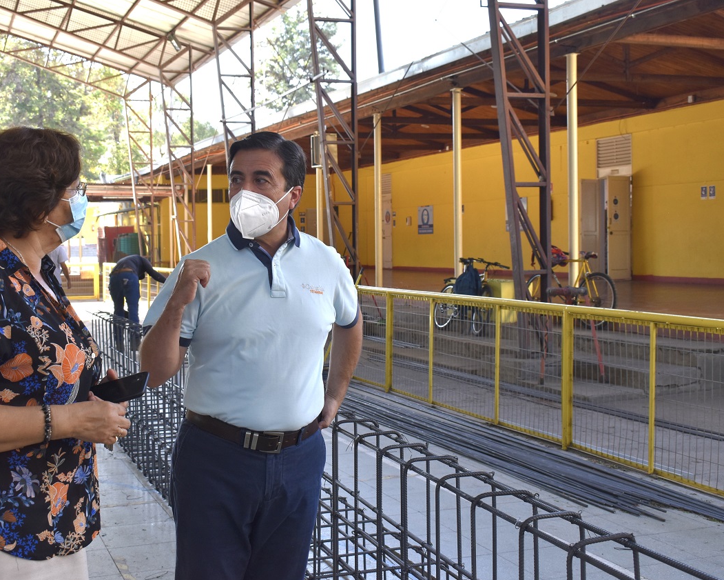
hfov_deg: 38.7
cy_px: 292
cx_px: 312
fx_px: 1029
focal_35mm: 48
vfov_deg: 31.5
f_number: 7.1
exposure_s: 1/160
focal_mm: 28
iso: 400
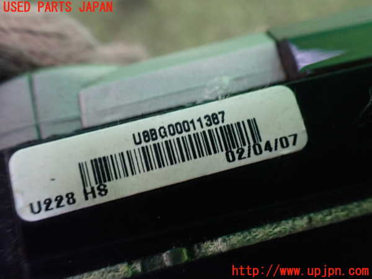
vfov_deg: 46.8
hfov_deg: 60.0
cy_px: 140
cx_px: 186
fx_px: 322
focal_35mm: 30
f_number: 2.3
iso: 800
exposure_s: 1/30
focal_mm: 5.4
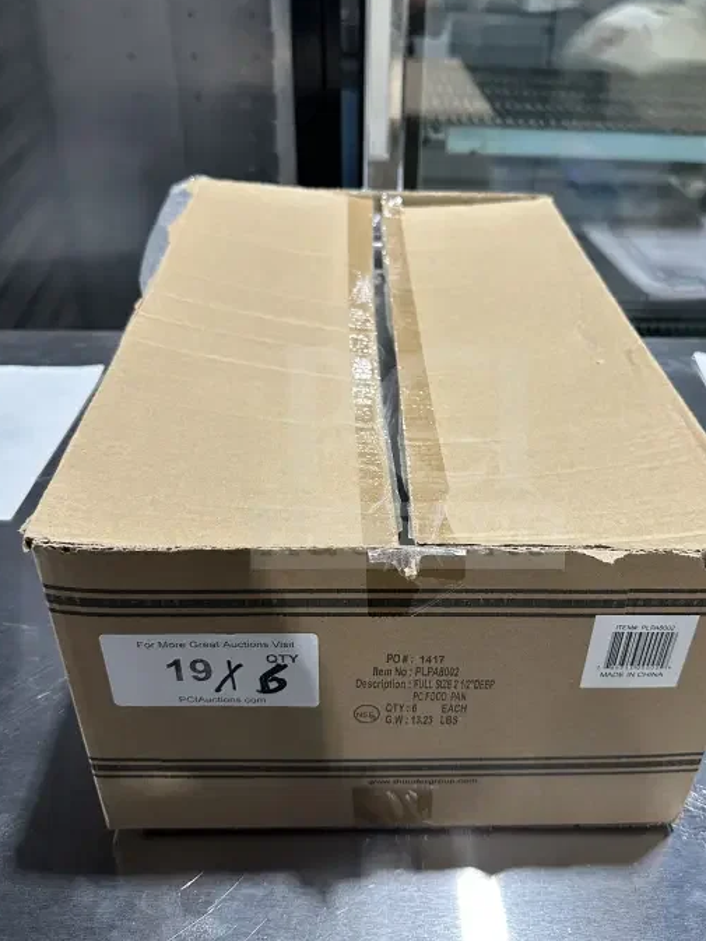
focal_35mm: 29
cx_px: 407
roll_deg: -3.9
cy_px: 458
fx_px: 788
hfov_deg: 48.1
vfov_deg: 61.6
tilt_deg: -32.0
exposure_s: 1/81
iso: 250
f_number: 1.78
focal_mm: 6.86
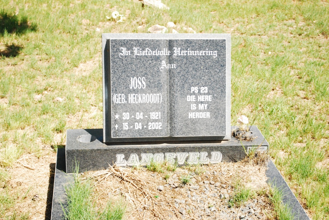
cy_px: 110
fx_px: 604
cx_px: 164
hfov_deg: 30.5
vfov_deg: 20.7
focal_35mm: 66
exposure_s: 1/4000
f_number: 5.3
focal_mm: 44
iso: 1600
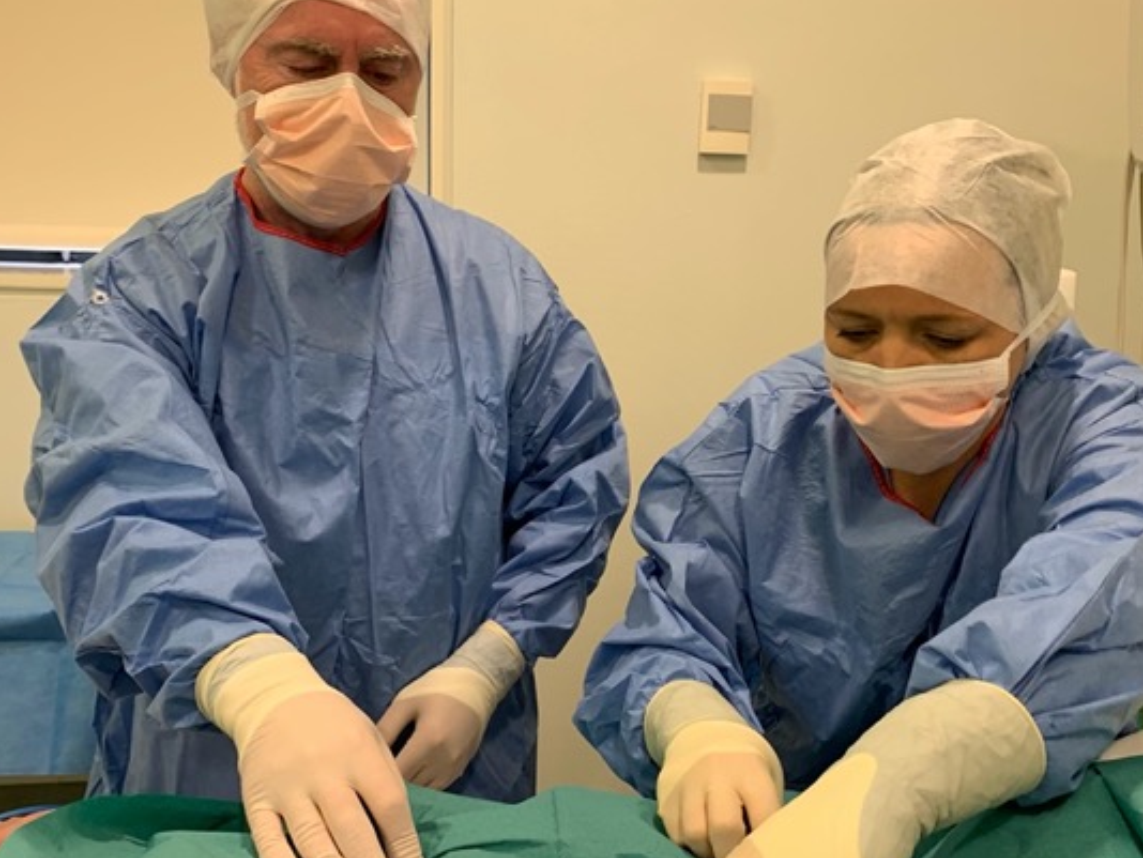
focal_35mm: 37
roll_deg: -1.5
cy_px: 494
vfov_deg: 38.6
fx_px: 1222
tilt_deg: -12.9
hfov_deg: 50.1
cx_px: 597
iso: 160
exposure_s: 1/60
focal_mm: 4.25
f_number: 1.8
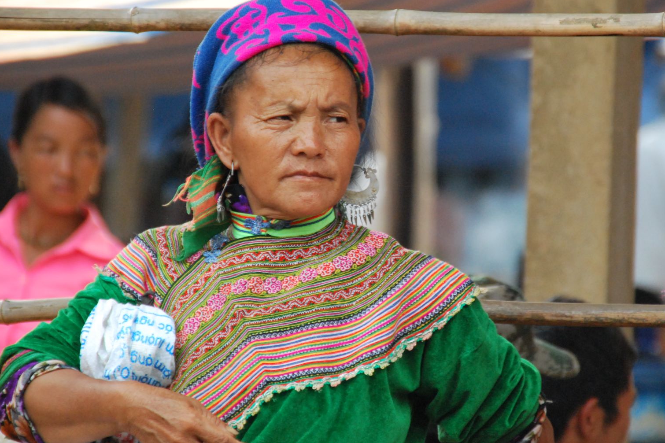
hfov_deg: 5.2
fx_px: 7350
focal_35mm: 398
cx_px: 387
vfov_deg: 3.5
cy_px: 190
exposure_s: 1/500
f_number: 6.3
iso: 900
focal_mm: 200
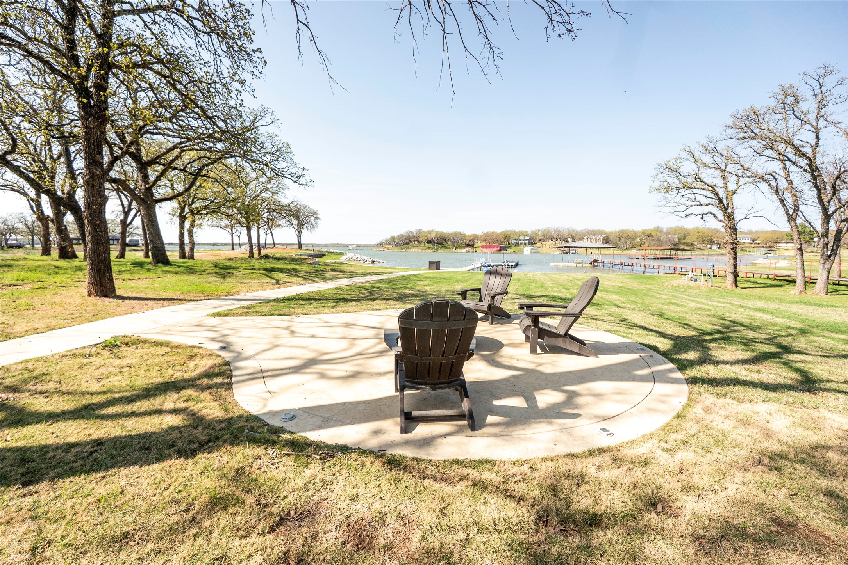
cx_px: 424
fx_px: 353
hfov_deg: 100.4
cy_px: 282
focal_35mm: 15
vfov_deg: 77.3
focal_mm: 10
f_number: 4
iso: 400
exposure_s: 1/1600
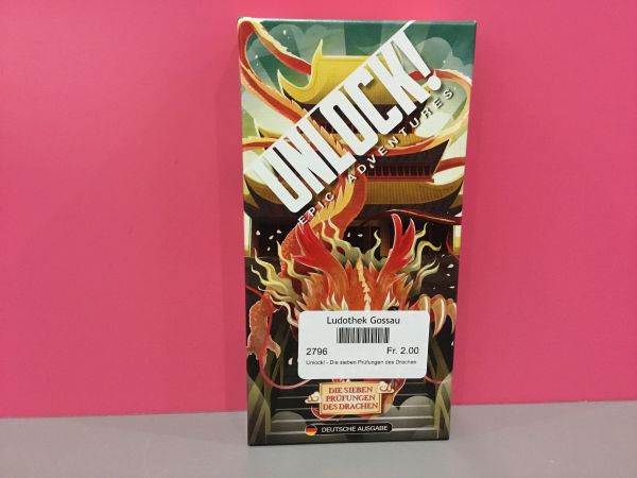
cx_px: 318
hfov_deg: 58.4
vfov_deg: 45.4
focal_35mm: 31
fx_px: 570
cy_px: 239
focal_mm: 3.3
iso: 200
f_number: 2.4
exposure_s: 1/25
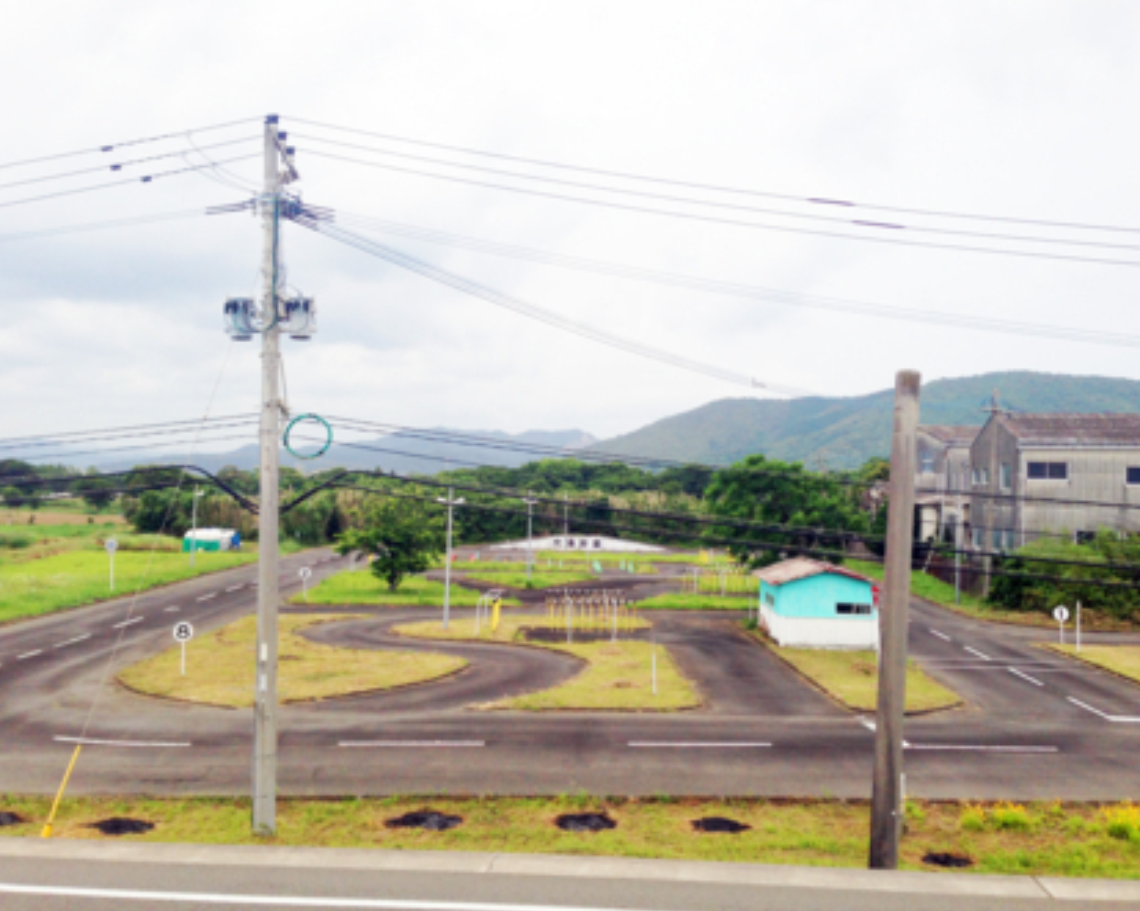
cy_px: 449
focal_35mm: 35
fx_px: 1181
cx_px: 587
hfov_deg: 51.5
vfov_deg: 42.2
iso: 50
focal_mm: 4.13
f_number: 2.4
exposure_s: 1/2169
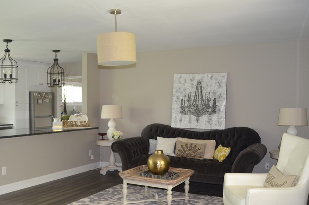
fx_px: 317
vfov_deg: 35.7
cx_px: 129
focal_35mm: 37
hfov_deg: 51.8
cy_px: 113
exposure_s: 1/60
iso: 1000
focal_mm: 18
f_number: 3.5
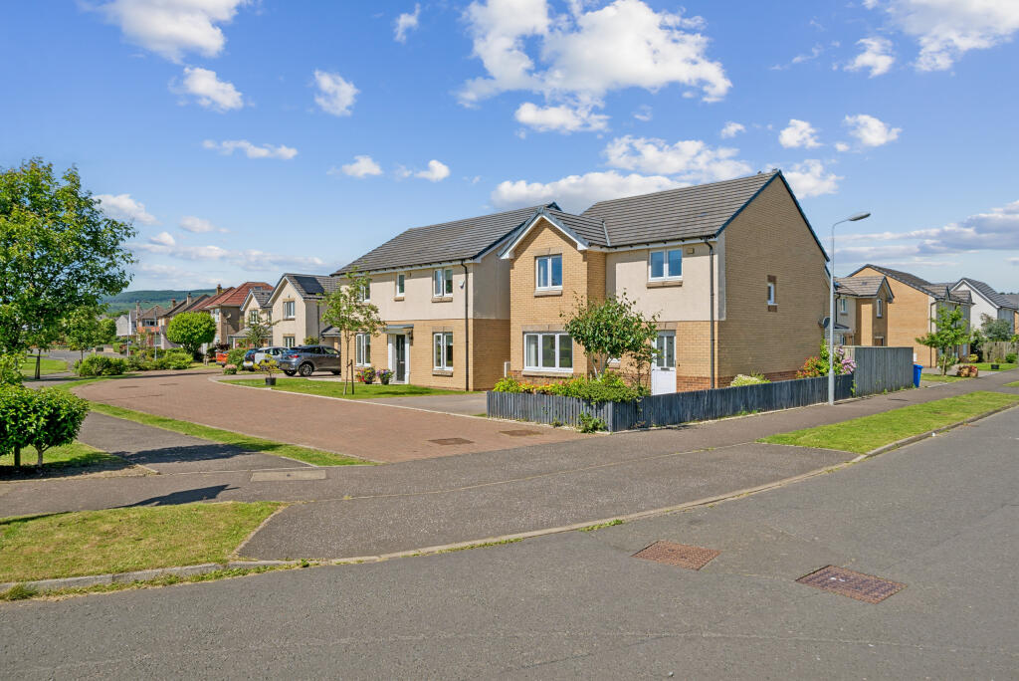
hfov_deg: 73.7
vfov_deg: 53.2
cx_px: 510
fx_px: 680
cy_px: 340
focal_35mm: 24
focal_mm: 24
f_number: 13
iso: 80
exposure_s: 1/100
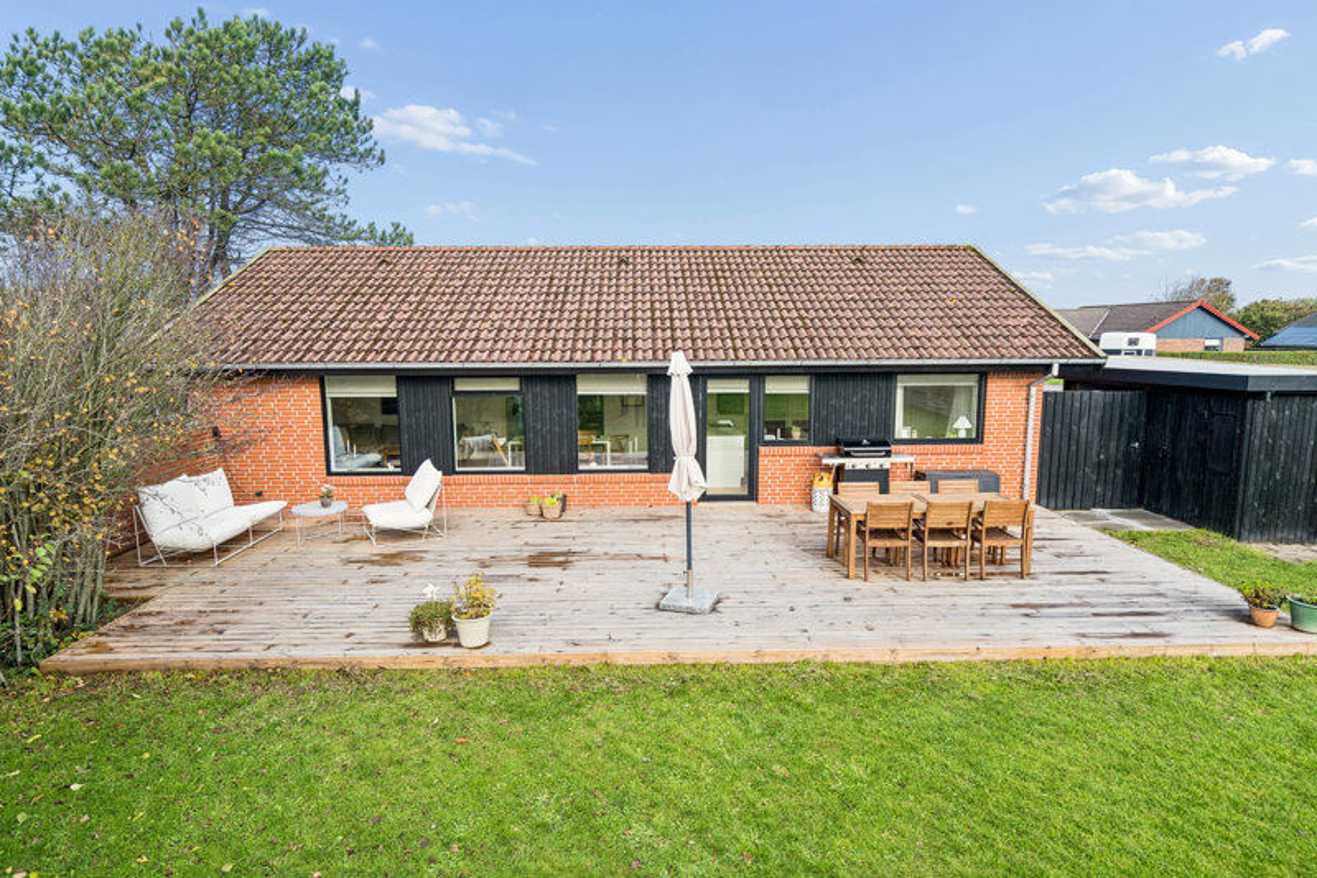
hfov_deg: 84.0
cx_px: 658
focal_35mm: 20
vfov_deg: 61.9
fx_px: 731
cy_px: 439
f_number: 4
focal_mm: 20
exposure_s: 1/800
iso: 400
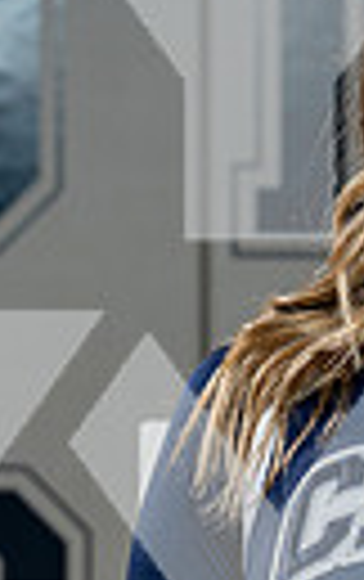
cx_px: 425
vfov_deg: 6.7
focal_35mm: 314
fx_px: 4967
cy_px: 545
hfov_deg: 4.2
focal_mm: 63
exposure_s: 1/250
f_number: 5.6
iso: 250
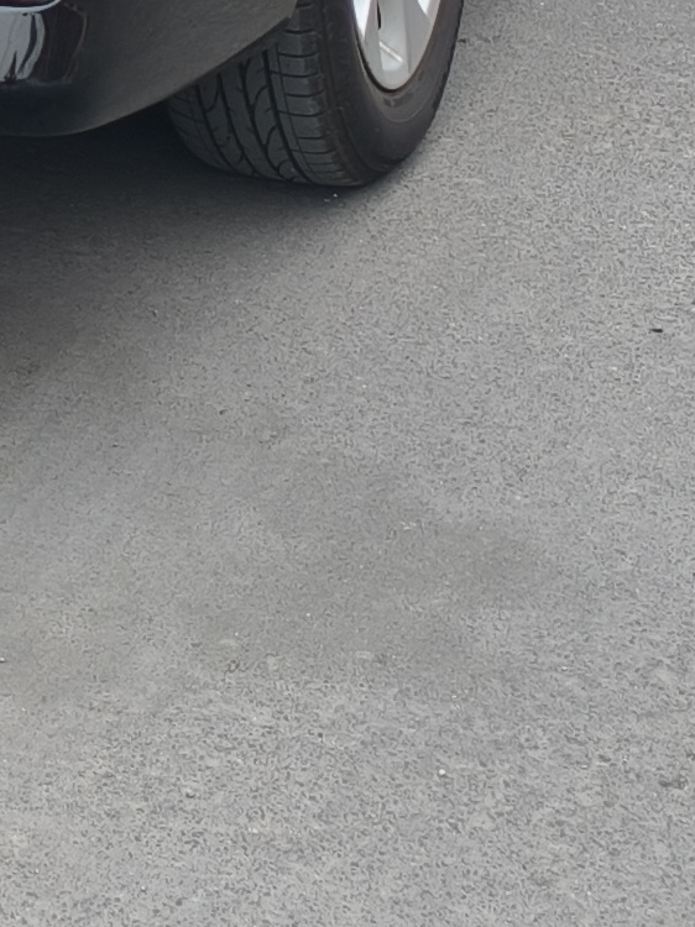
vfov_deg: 11.9
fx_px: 3803
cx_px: -260
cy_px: -1124
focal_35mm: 142
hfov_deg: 10.2
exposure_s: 1/353
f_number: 1.5
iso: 80
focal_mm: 4.94
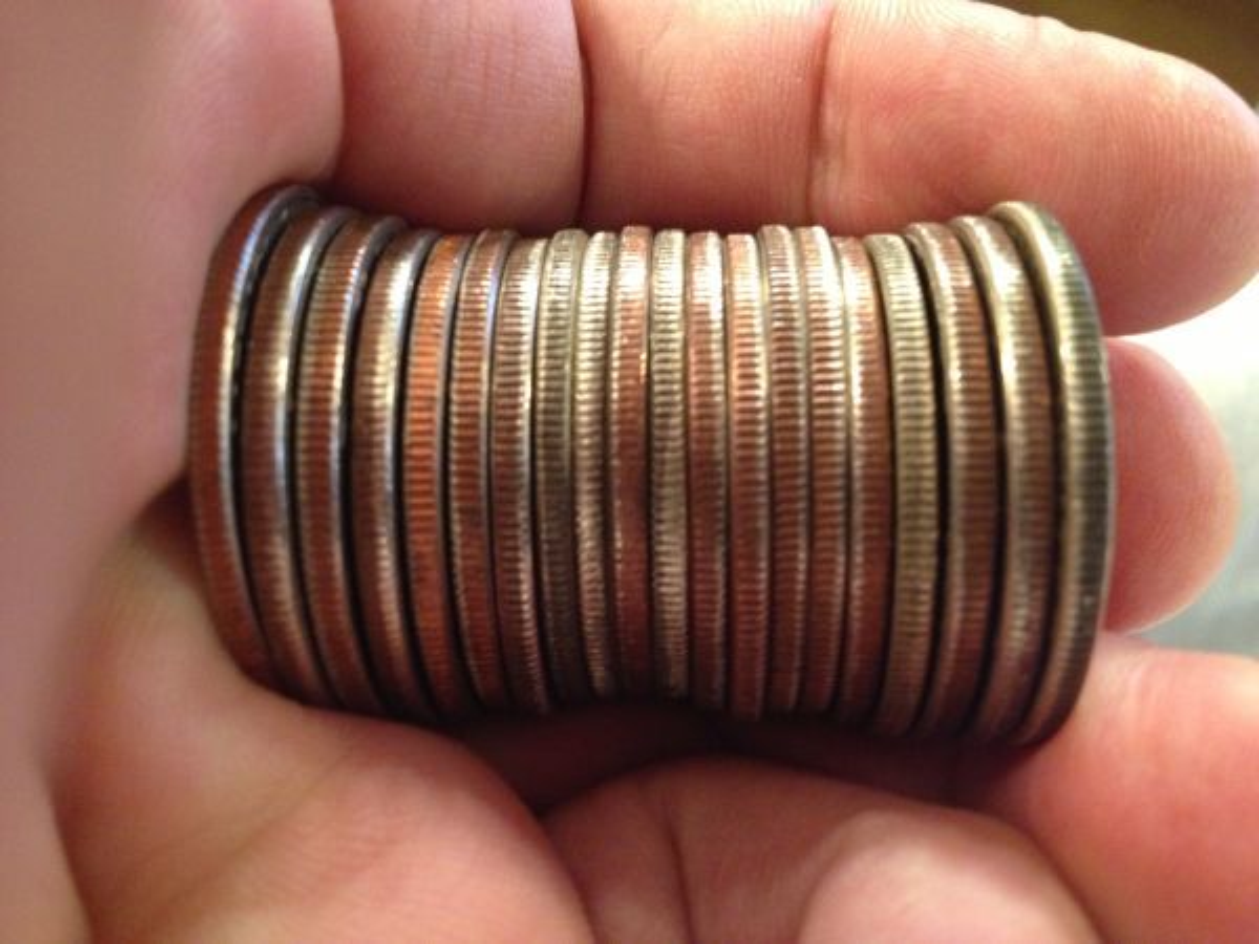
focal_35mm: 35
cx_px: 630
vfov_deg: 40.7
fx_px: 1273
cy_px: 472
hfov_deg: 52.6
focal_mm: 4.28
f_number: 2.4
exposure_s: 1/20
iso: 400
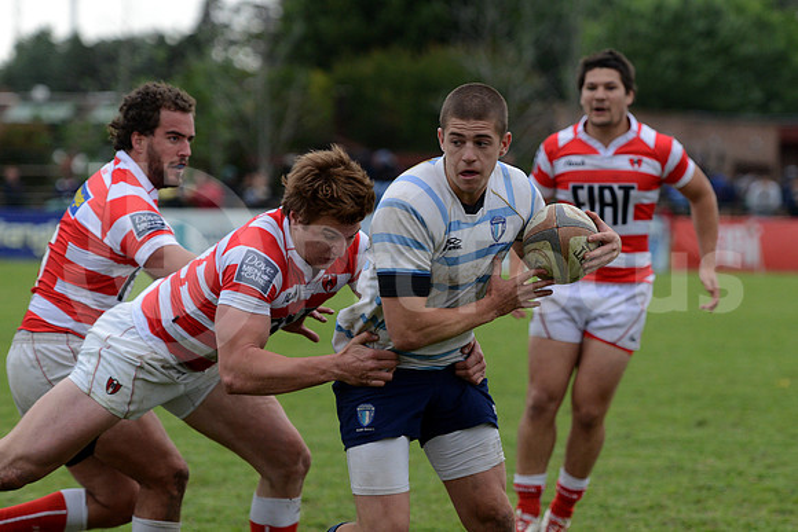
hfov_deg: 12.8
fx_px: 3547
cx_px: 399
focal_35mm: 160
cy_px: 266
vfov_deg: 8.6
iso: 1600
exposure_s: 1/500
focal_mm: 160
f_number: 4
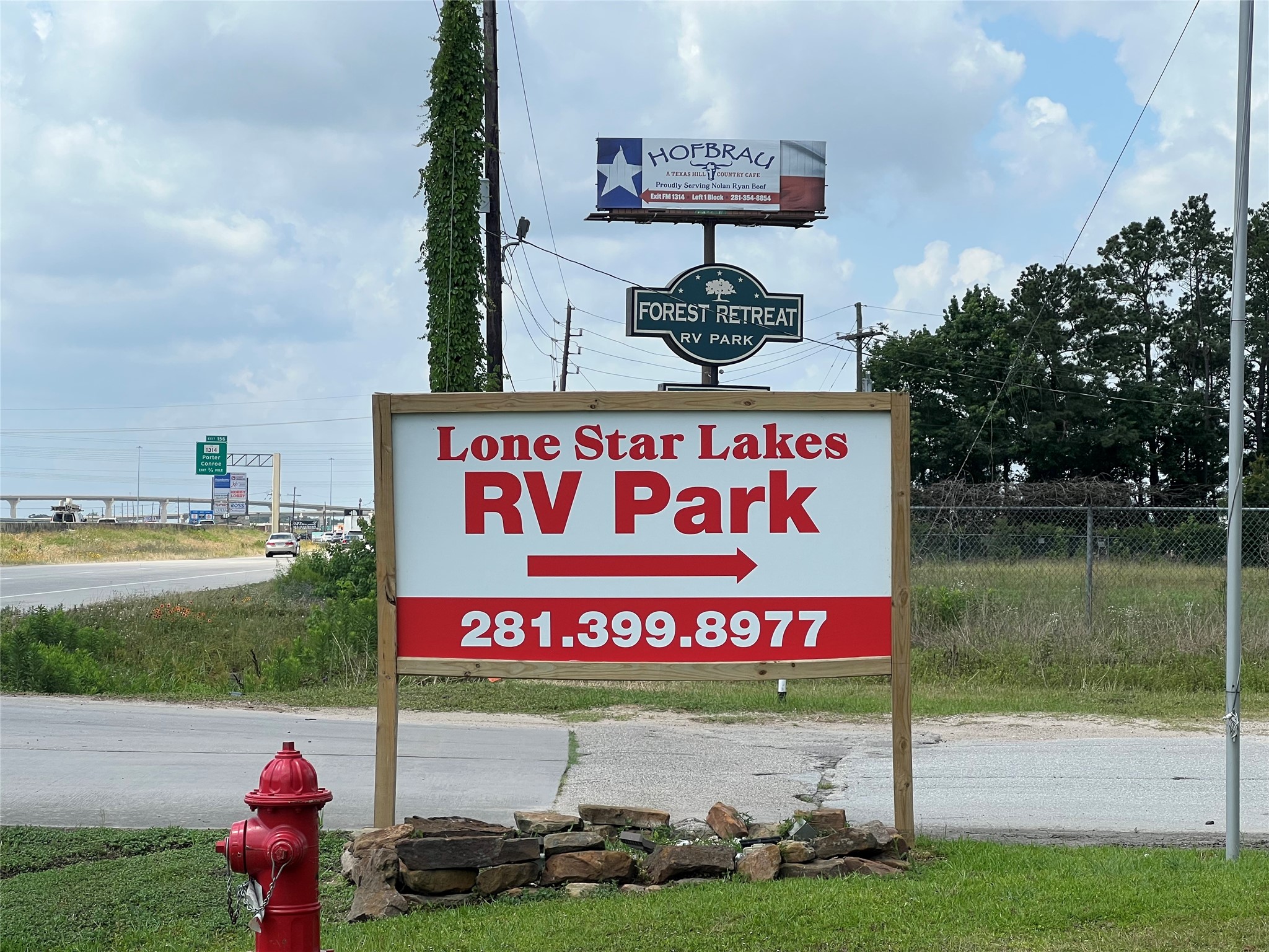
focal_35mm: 77
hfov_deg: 25.3
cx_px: 634
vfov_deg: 19.1
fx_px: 2823
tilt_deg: +1.5
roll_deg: -0.5
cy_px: 476
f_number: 2.8
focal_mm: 9
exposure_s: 1/1014
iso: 32
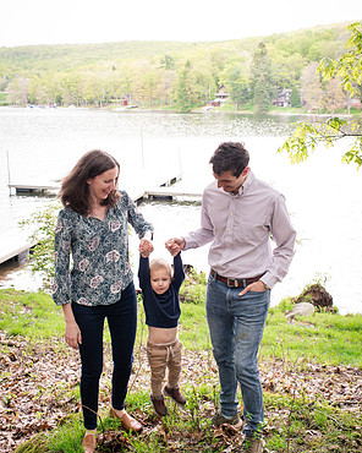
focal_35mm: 40
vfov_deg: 45.8
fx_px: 536
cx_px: 182
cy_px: 226
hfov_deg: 37.3
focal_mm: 35
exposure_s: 1/160
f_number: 6.3
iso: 800
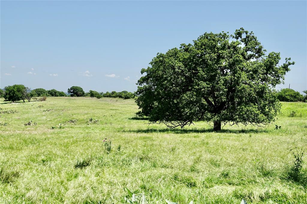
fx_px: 477
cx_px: 154
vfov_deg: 24.2
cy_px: 102
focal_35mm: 56
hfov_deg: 35.7
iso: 100
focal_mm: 20.49
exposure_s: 1/800
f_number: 4
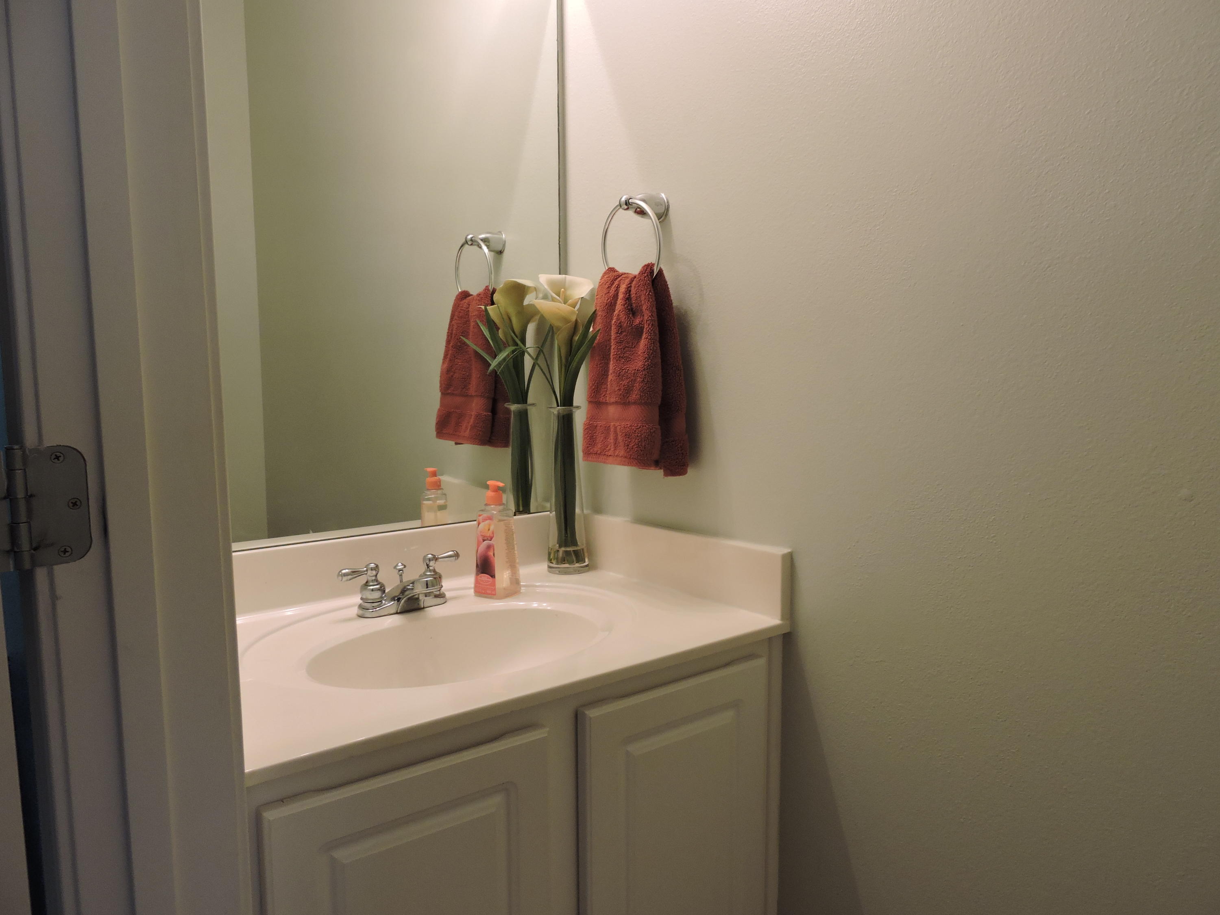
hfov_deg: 71.6
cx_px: 610
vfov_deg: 56.8
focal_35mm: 24
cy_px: 458
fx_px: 846
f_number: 3.3
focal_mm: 4.3
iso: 180
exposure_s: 1/30
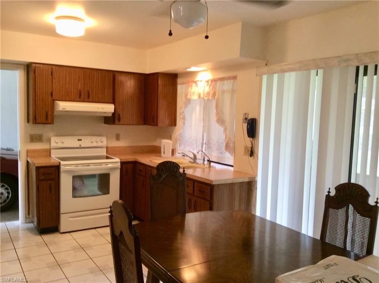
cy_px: 142
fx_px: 350
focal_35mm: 32
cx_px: 190
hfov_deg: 56.9
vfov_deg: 44.0
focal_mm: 3.3
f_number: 2.4
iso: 80
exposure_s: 1/24
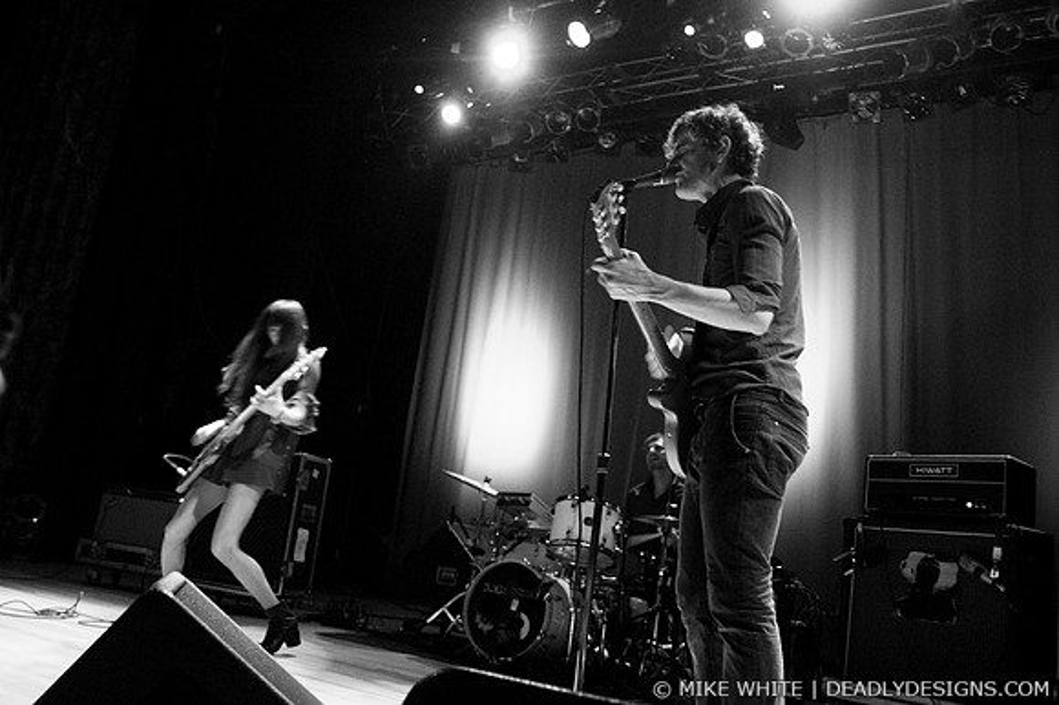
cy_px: 352
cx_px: 530
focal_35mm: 30
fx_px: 882
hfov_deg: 62.0
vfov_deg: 43.6
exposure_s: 1/25
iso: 800
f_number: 2.8
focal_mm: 20
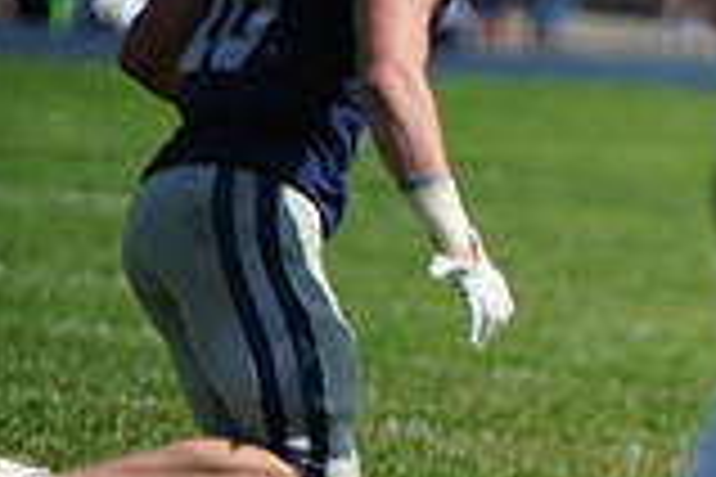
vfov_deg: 1.3
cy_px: 61
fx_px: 21816
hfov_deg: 1.9
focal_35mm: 1097
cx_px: 1283
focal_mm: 300
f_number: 2.8
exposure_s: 1/5000
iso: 400
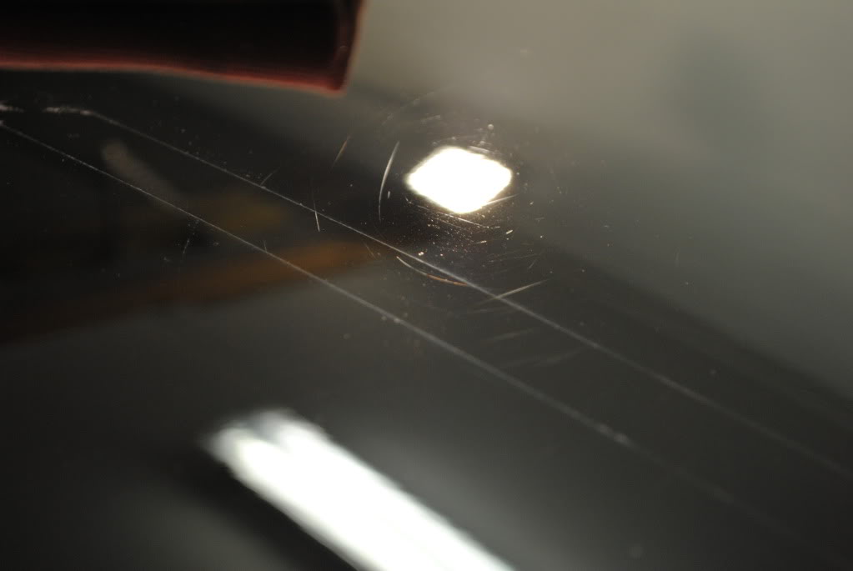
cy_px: 286
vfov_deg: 16.6
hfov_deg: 24.6
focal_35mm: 82
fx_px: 1957
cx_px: 426
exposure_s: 1/30
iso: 500
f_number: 5.6
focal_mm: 55
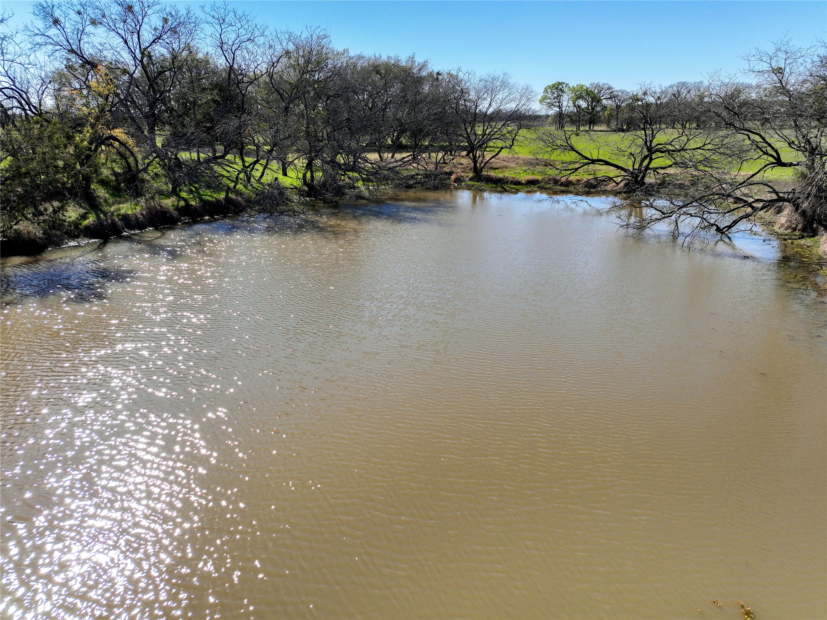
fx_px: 573
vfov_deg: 56.8
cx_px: 414
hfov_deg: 71.6
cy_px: 310
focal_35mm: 24
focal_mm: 12.29
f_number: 2.8
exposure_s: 1/80
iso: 170
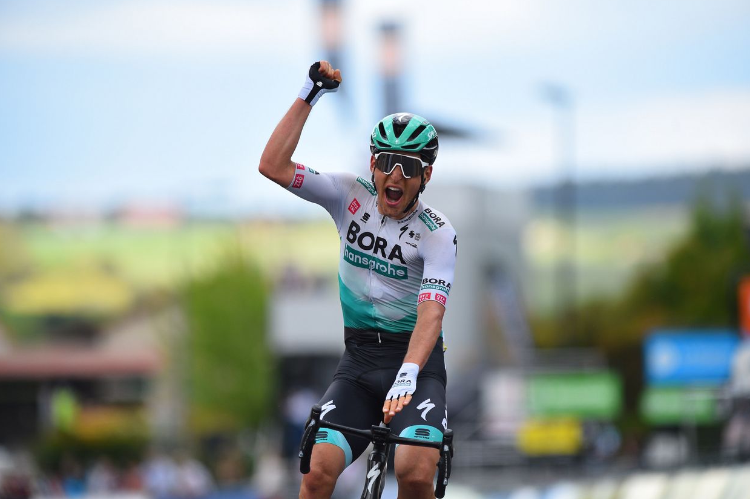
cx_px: 385
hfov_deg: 4.8
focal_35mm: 434
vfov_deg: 3.2
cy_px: 249
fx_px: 9038
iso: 500
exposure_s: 1/1600
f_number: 4
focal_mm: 420
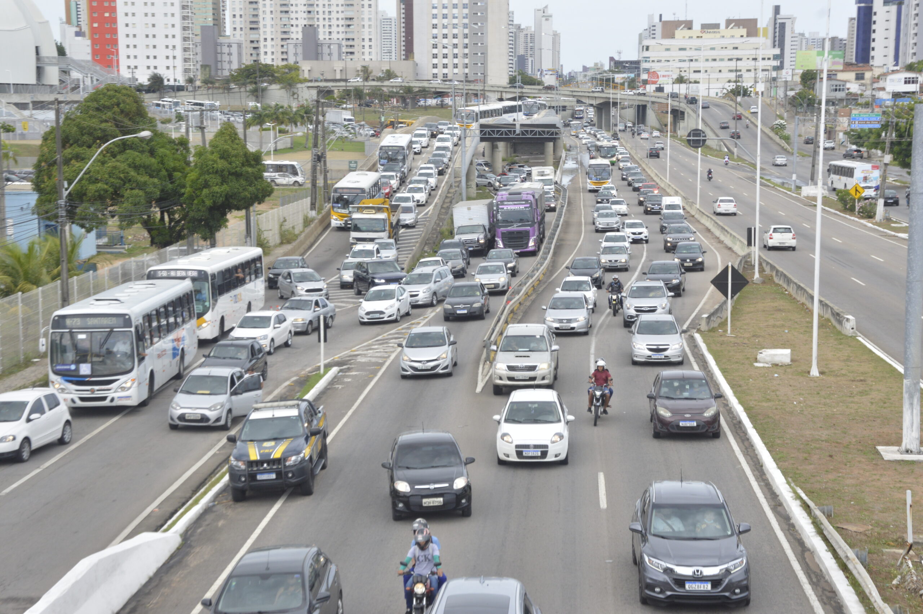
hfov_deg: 28.1
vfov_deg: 18.9
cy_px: 307
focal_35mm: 72
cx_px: 462
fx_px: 1844
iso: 400
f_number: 14
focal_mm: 48
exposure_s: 1/200
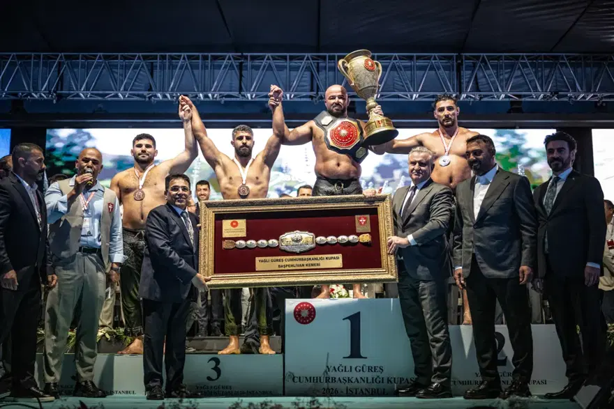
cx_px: 307
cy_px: 204
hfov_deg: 39.6
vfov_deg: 27.0
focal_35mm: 50
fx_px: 853
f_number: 2.8
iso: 1600
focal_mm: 50
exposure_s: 1/500
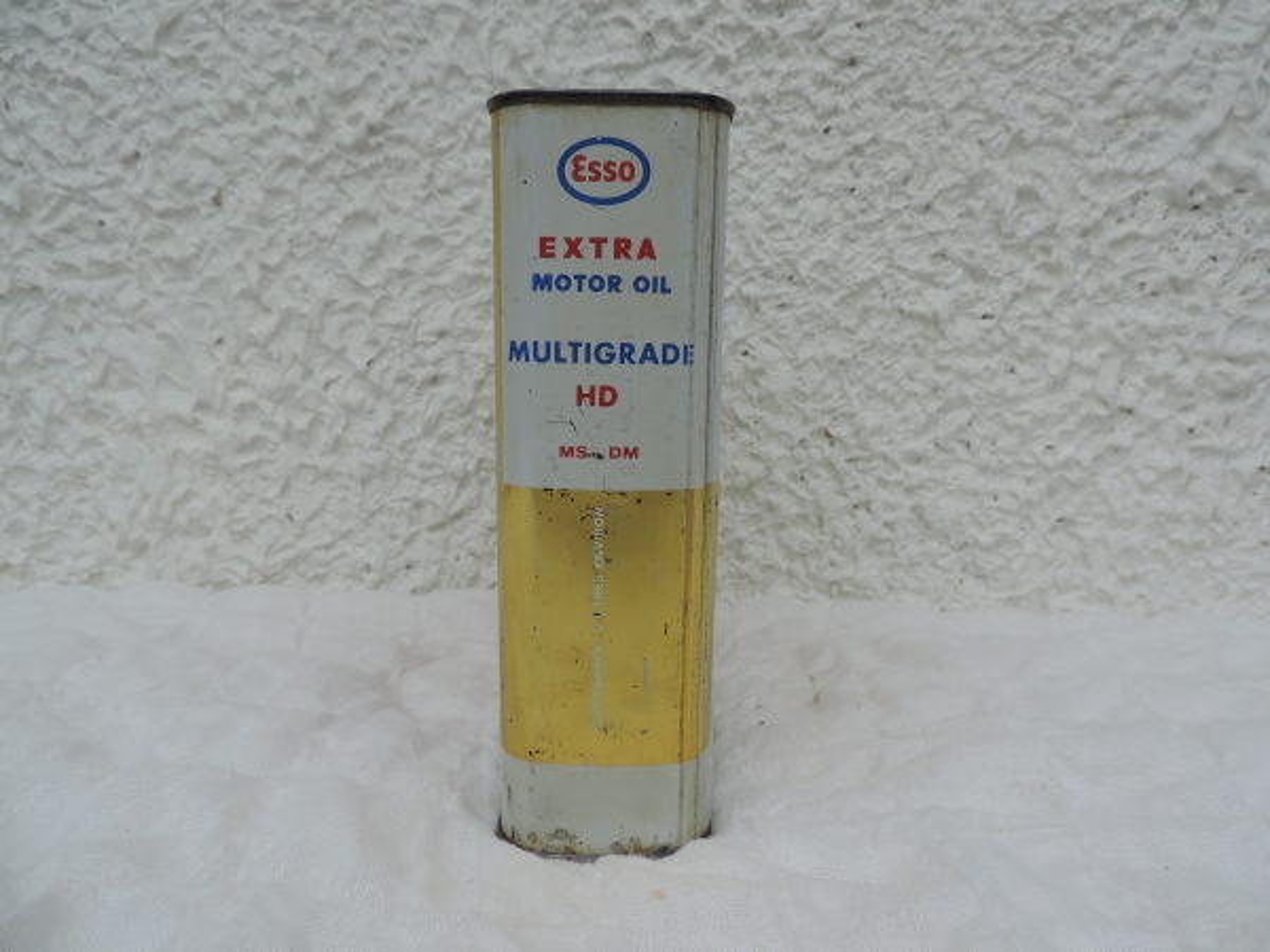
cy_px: 476
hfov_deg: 71.6
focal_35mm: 24
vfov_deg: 56.8
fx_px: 881
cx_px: 635
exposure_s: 1/1000
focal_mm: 4.3
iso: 80
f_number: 3
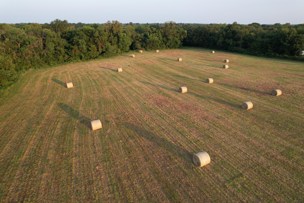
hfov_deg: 78.6
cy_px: 102
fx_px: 186
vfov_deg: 57.2
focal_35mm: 22
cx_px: 152
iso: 120
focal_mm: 8.38
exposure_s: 1/50
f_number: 2.8
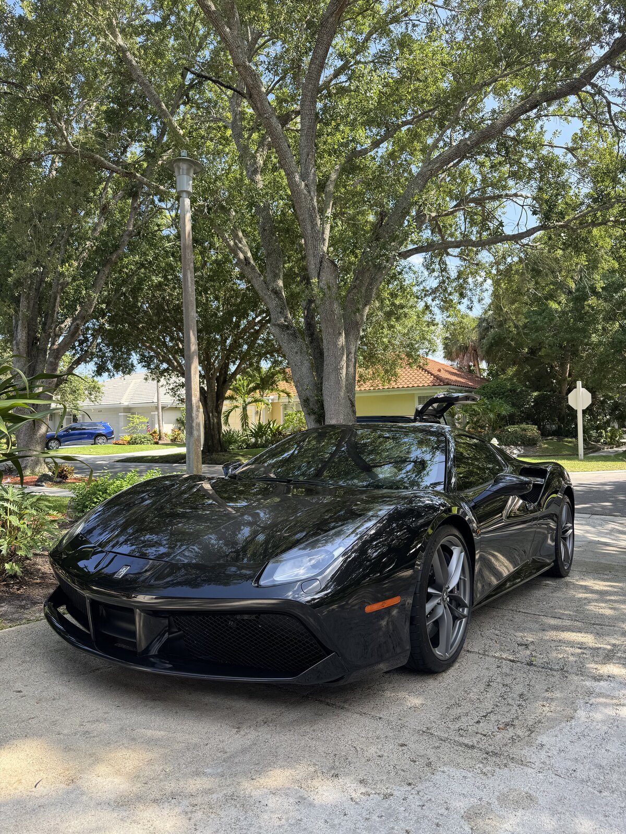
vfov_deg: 71.6
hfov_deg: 56.8
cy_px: 417
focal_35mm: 24
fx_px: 579
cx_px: 313
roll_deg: +0.5
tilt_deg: +2.6
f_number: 1.78
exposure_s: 1/639
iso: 80
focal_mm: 6.76
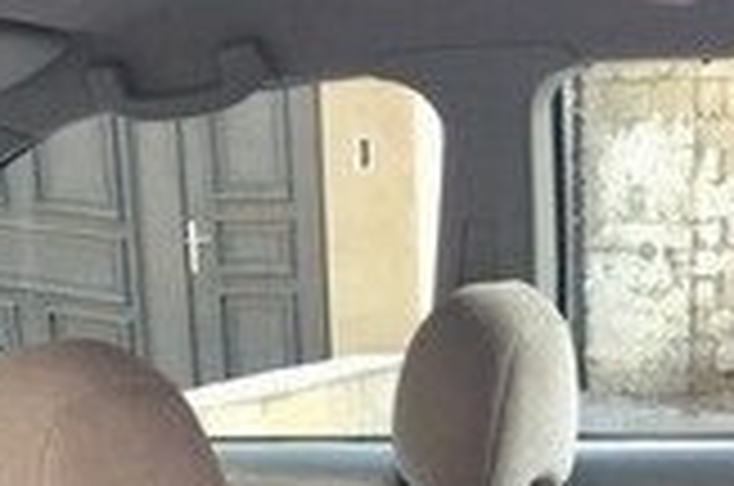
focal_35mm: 92
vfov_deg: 12.4
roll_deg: -0.3
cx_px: 522
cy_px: 1076
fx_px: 1872
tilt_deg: -25.0
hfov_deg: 22.0
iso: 25
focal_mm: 4.15
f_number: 2.2
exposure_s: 1/50
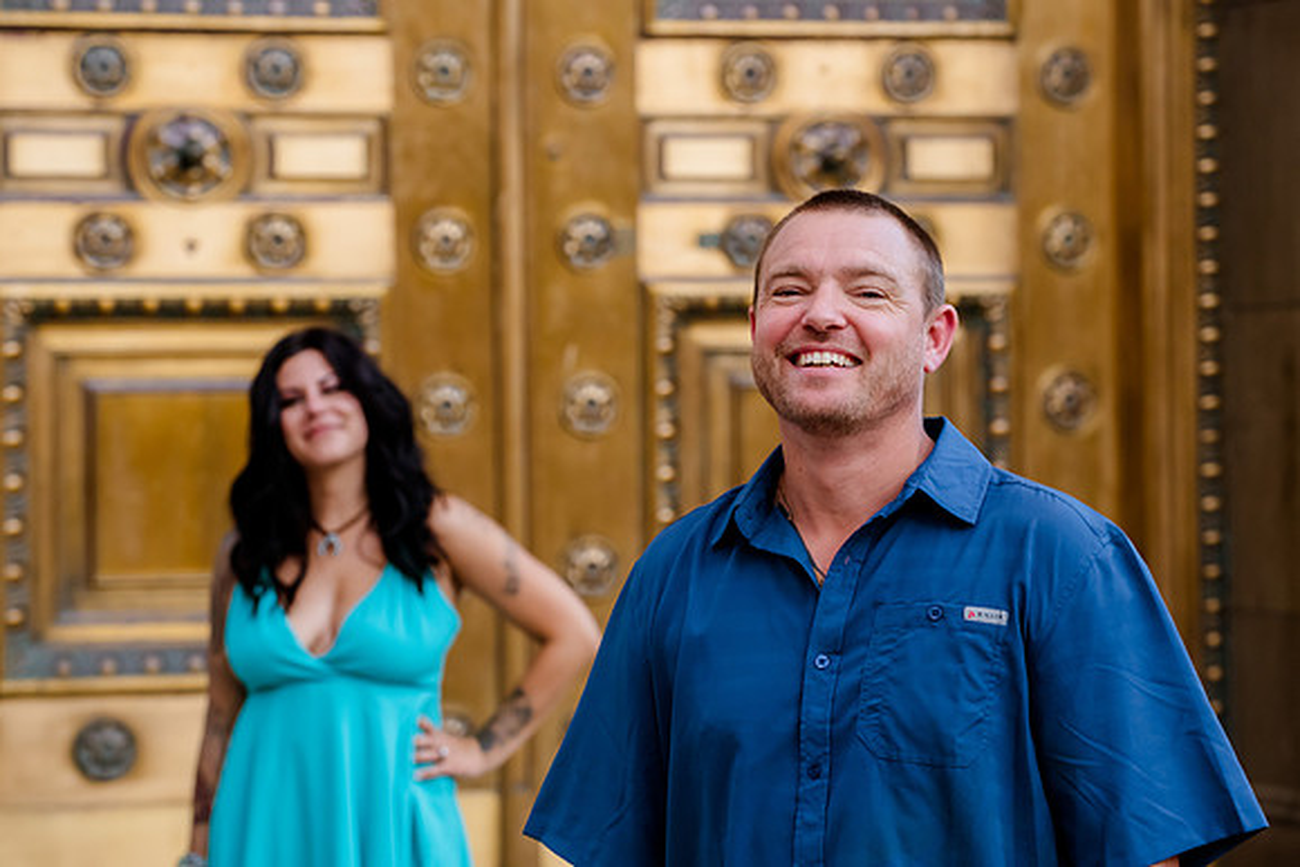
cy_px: 367
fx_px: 5413
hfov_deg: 13.7
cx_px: 635
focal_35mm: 150
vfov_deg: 9.2
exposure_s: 1/200
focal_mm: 130
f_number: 5.6
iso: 1250
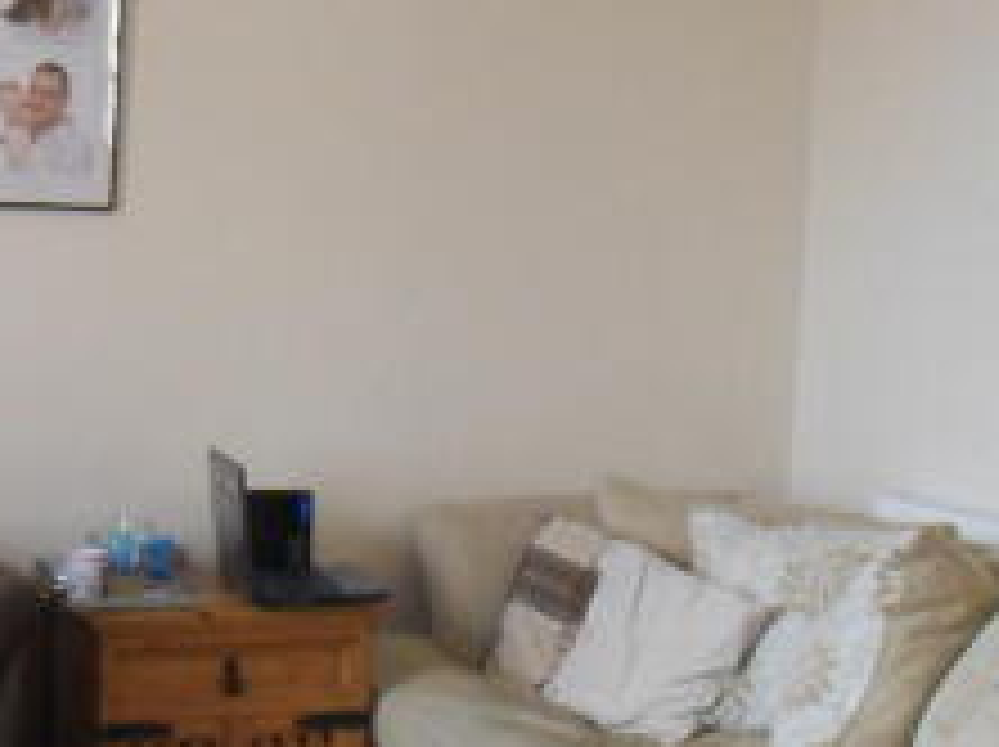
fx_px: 2652
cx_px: 52
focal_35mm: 92
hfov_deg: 20.8
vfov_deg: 15.9
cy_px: 587
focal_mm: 6.3
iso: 400
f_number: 3.5
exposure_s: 1/20
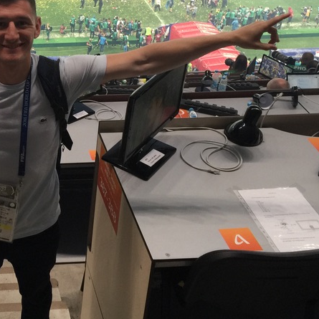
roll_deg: -0.3
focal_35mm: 59
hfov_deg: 27.2
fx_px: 615
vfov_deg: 28.4
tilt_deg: -27.3
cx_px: -10
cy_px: 57
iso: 32
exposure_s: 1/33
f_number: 2.2
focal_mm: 4.15
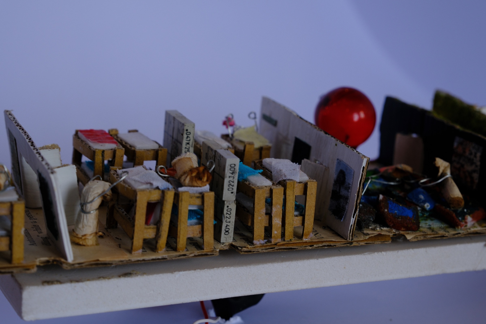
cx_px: 243
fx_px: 1120
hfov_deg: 24.5
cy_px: 162
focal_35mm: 83
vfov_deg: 16.5
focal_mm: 55
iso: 200
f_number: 8
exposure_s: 1/30
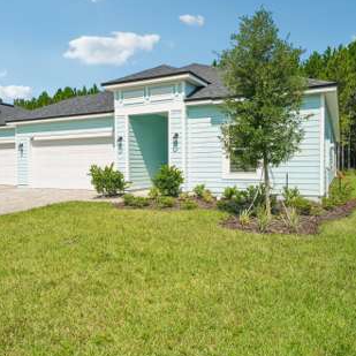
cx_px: 143
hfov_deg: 54.6
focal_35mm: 29
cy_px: 178
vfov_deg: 55.0
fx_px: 342
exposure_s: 1/400
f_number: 10
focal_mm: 22.3
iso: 400
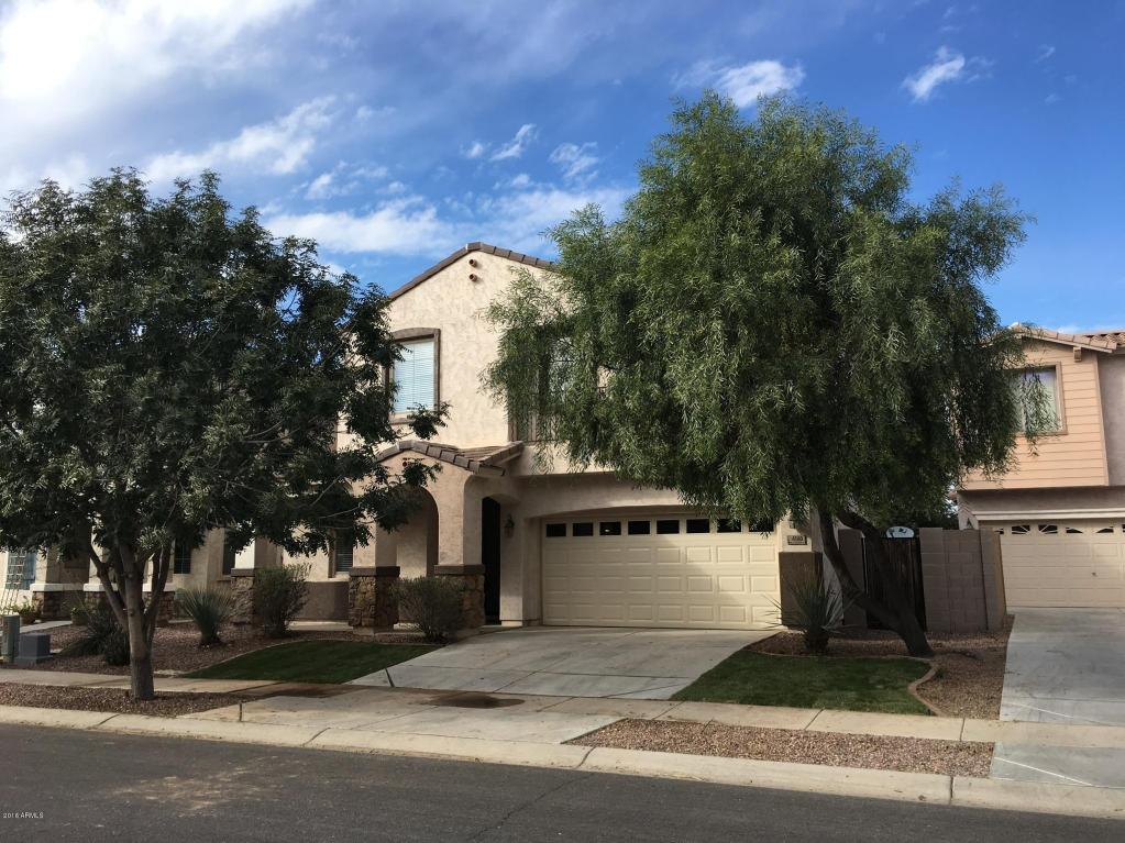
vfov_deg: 48.2
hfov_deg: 61.7
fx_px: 942
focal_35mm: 29
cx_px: 562
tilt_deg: +9.4
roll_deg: -0.2
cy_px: 422
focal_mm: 4.15
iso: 25
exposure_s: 1/950
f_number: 2.2
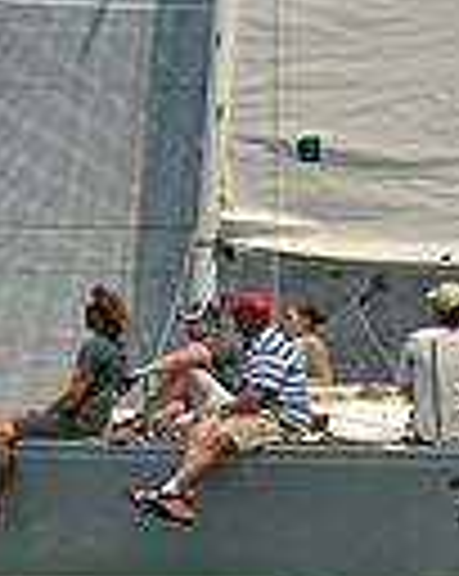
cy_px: -360
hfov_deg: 5.2
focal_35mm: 298
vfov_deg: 6.4
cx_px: 281
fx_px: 5072
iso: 200
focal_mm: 70
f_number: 7.1
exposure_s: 1/640
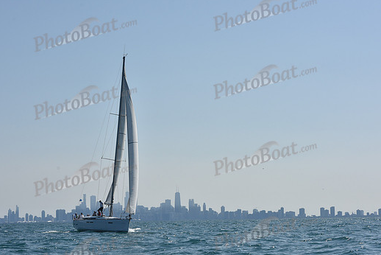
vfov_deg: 16.3
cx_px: 176
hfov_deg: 24.2
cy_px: 129
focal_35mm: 84
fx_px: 889
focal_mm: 75
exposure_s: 1/1600
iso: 250
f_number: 9
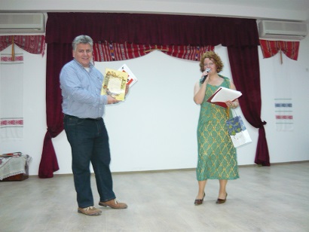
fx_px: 295
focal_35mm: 33
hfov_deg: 55.3
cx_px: 154
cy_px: 116
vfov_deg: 43.0
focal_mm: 5.5
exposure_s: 1/30
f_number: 2.8
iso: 400
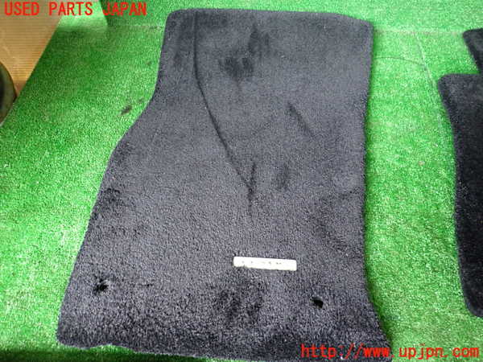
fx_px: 349
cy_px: 181
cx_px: 242
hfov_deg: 69.4
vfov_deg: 54.9
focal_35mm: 25
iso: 500
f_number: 2
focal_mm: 4.5
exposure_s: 1/30
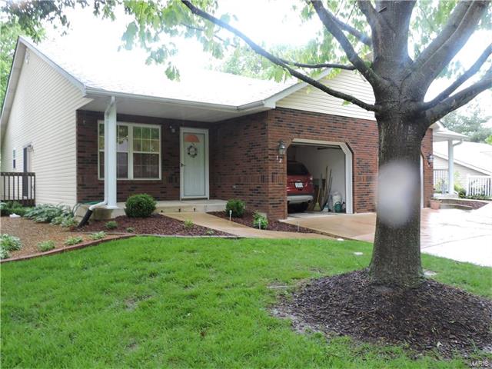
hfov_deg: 60.0
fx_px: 426
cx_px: 246
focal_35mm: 30
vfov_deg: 46.8
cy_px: 184
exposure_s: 1/30
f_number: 3.1
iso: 280
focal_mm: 5.4
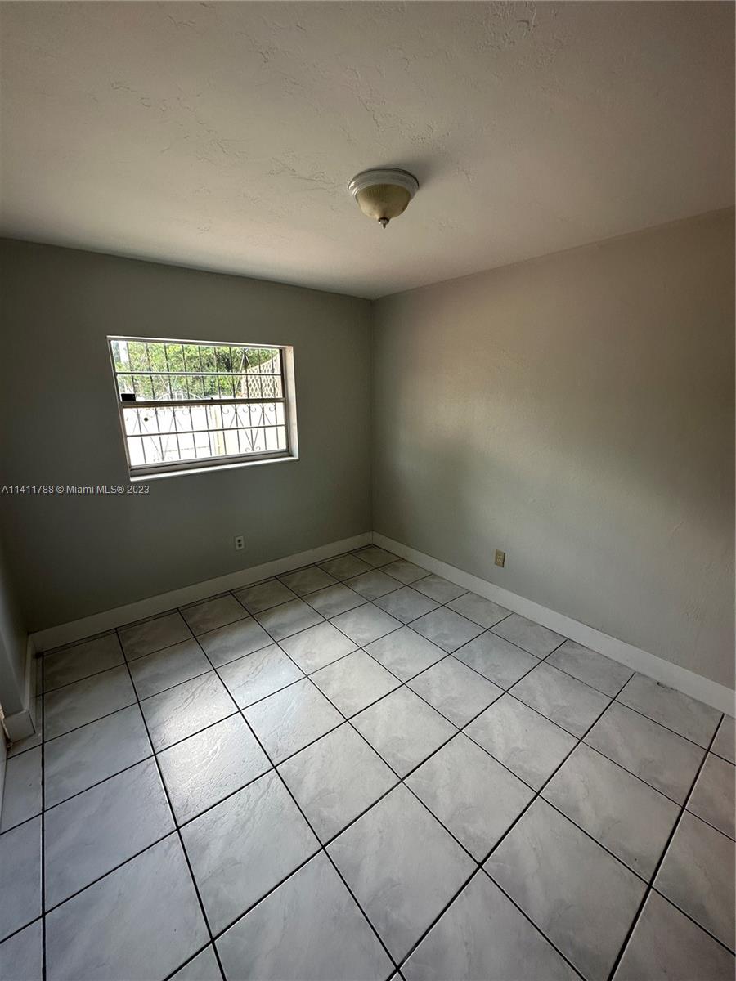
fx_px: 397
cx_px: 368
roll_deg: -0.6
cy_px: 490
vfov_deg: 102.1
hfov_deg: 85.7
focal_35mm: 14
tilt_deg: -15.2
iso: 100
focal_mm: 2.22
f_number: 2.2
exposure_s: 1/99
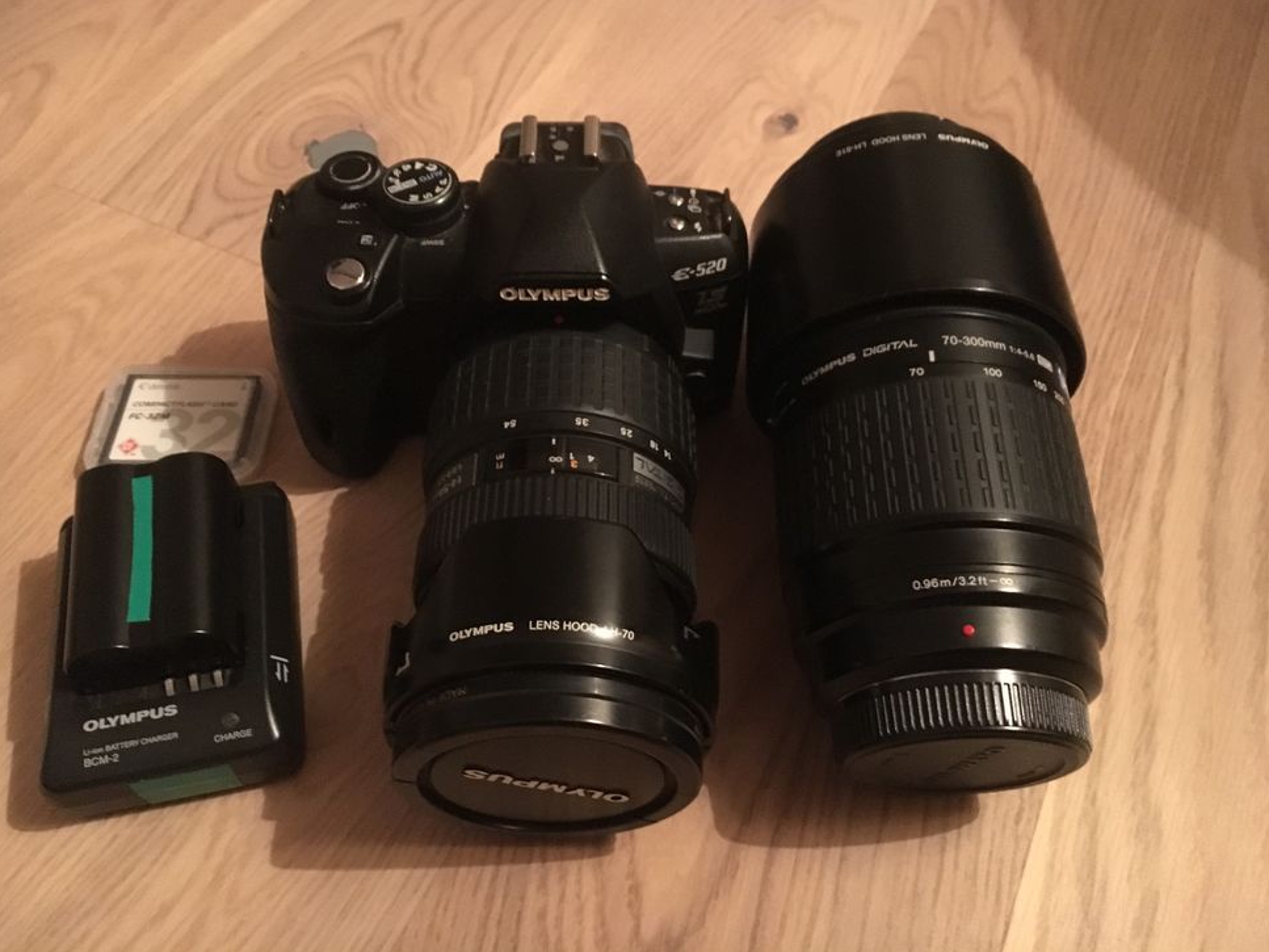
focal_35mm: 30
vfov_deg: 46.8
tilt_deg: -54.8
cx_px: 629
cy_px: 469
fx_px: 1100
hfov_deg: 60.0
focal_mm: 4.15
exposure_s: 1/17
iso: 800
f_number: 2.2
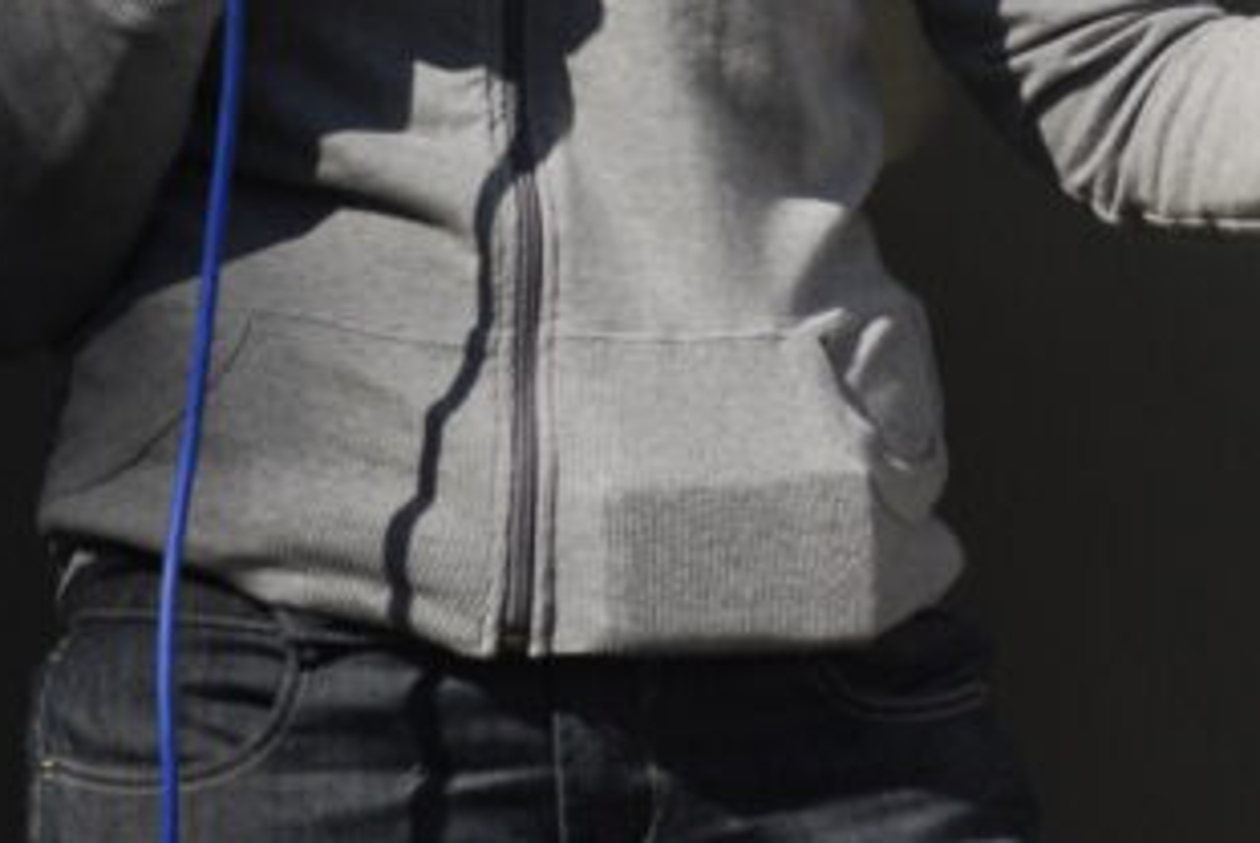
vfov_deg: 2.2
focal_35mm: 618
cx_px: 1207
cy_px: -541
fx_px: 21637
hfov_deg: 3.3
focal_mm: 125
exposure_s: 1/320
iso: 100
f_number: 6.3
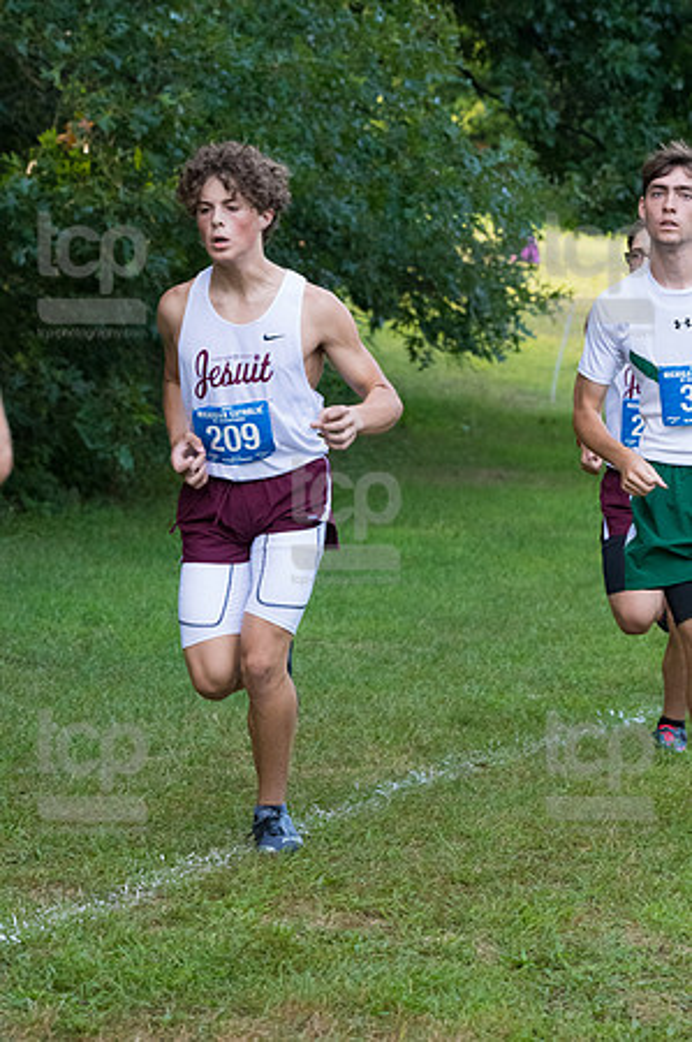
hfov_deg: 9.1
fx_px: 4335
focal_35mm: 150
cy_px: 521
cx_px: 346
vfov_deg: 13.7
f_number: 5
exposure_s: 1/1600
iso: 3200
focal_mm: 100
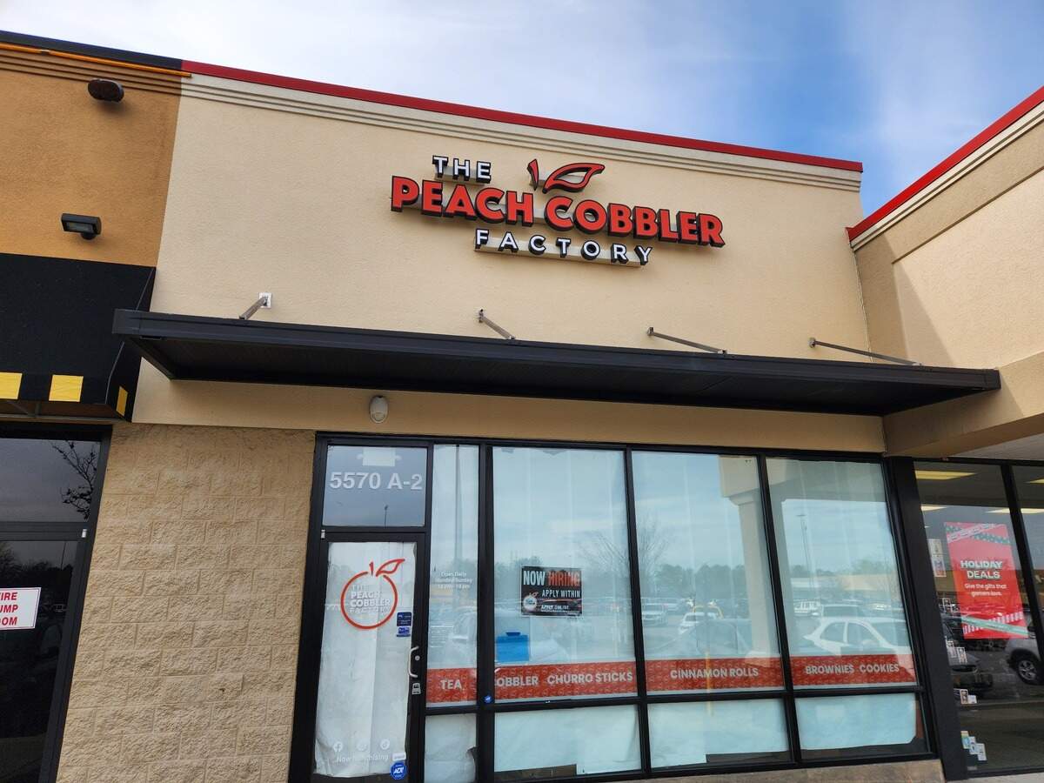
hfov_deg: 73.9
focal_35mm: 23
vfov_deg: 58.9
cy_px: 392
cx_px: 522
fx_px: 694
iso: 20
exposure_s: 1/932
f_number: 1.8
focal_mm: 5.4
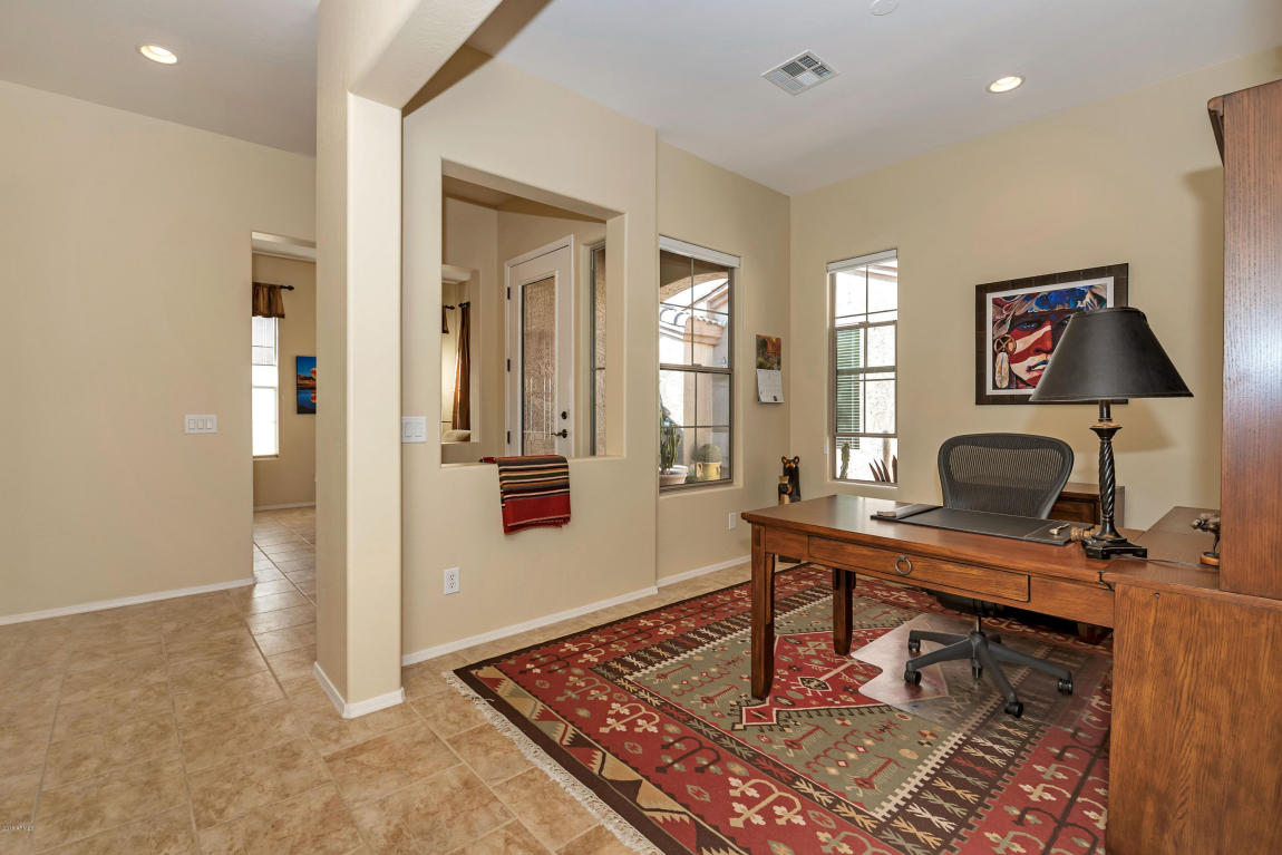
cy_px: 428
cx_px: 641
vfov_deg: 77.3
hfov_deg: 100.4
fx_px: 534
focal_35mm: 15
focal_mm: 15
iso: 320
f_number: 5.6
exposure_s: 1/80
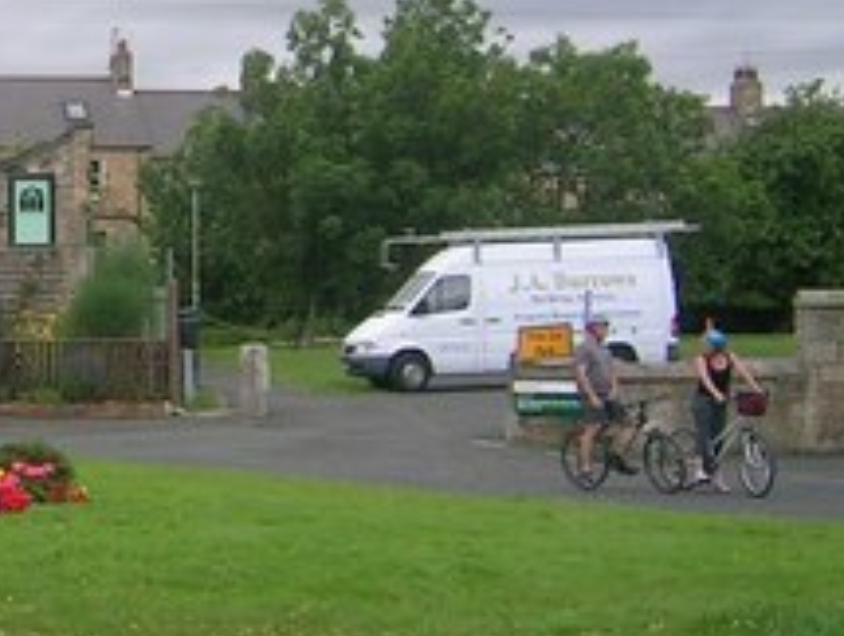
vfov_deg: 14.2
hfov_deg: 17.8
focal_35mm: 104
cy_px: 157
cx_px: -208
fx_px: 2540
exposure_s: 1/276
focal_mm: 5.4
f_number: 4.8
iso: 50
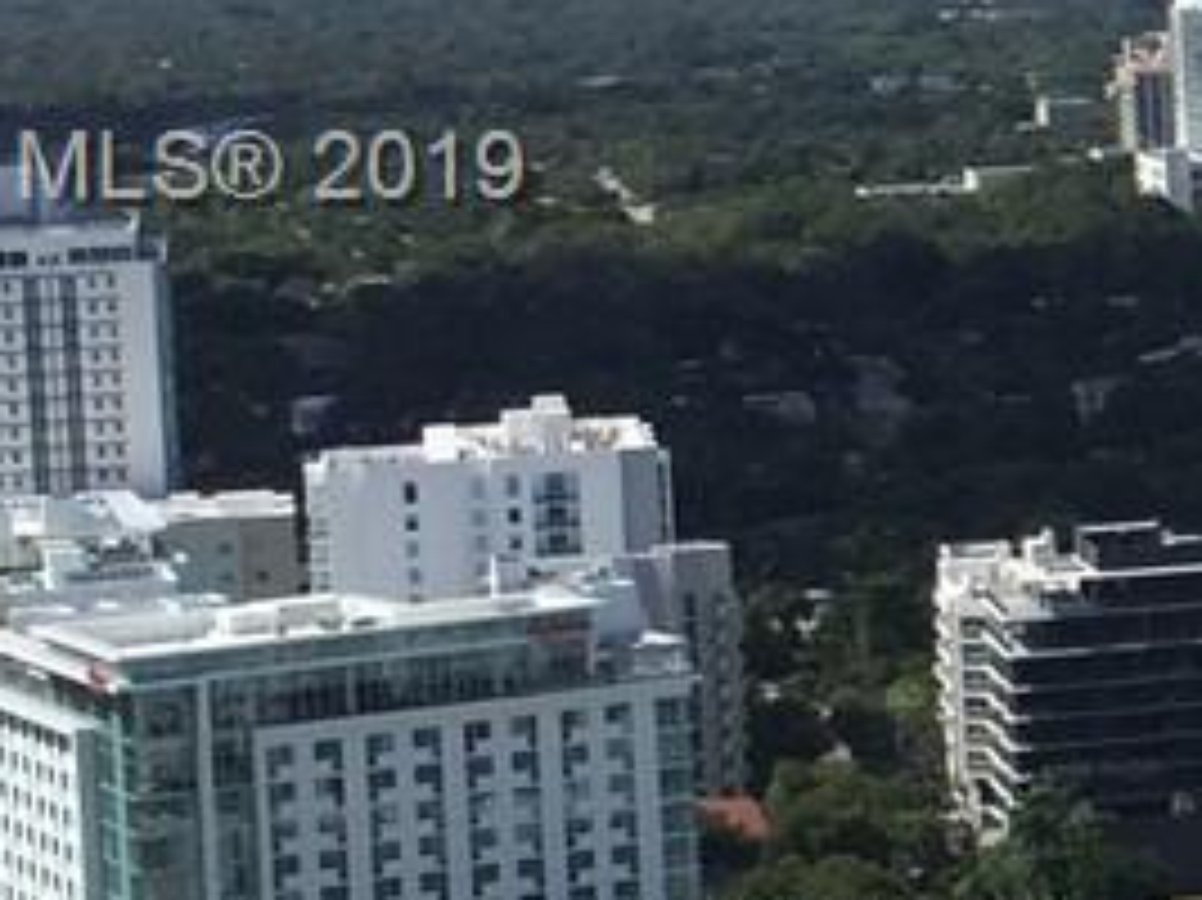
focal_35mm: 174
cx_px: 2688
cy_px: 176
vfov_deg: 8.5
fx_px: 6039
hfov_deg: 10.2
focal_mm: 4.15
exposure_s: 1/2639
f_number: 2.2
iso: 32
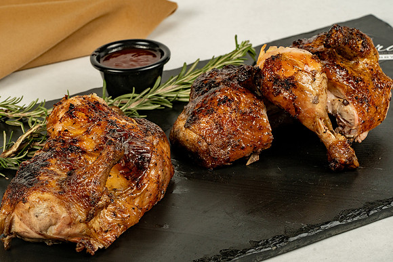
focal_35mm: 112
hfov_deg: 18.3
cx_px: 178
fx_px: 1218
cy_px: 119
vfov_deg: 12.3
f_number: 11
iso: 800
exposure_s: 1/200
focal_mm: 90
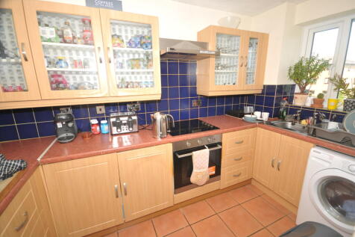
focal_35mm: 15
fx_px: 148
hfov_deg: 100.4
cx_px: 178
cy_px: 118
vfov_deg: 77.3
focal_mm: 10
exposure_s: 1/60
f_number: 4
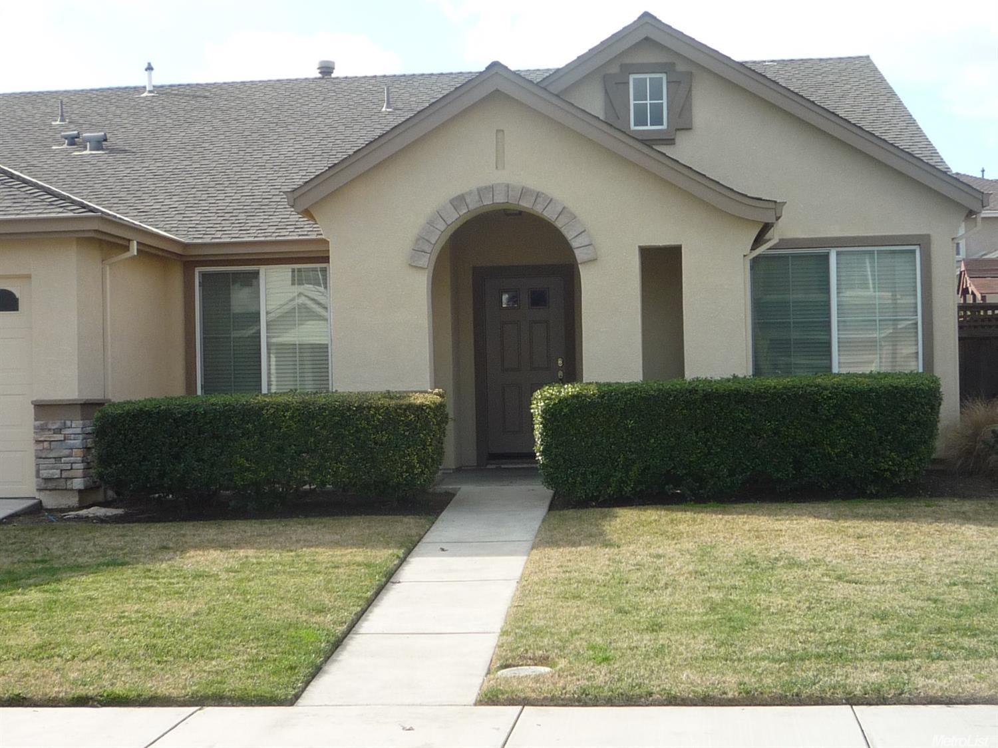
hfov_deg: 34.9
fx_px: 1585
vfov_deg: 26.5
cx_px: 499
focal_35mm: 55
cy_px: 374
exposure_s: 1/320
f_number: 4
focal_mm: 5.3
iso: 100
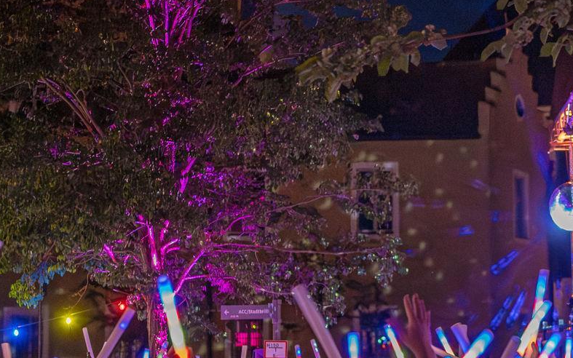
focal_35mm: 87
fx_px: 1359
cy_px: 183
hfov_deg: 23.4
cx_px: 471
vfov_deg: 15.0
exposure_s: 1/160
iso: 16000
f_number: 2
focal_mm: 35
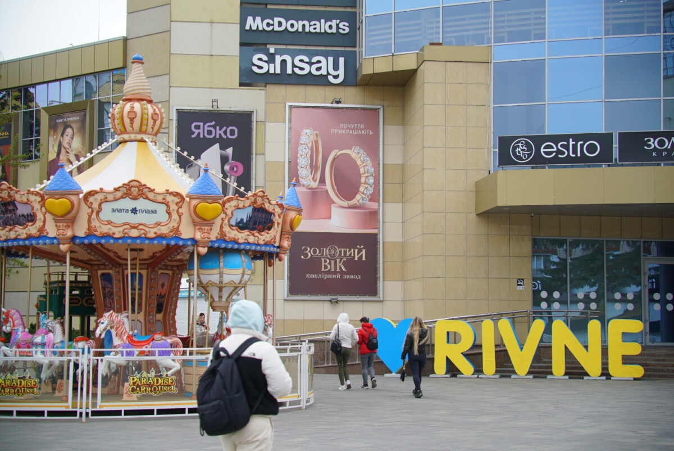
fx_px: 3747
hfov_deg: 10.3
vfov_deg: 6.9
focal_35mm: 200
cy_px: 226
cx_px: 337
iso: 100
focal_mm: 200
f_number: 5.6
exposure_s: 1/250
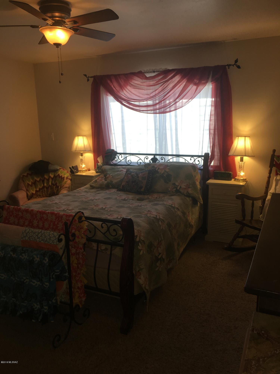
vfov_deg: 61.7
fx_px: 313
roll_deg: +1.3
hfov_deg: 48.2
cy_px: 187
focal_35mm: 29
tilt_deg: -11.6
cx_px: 140
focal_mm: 4.15
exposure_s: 1/30
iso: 25
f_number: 2.2
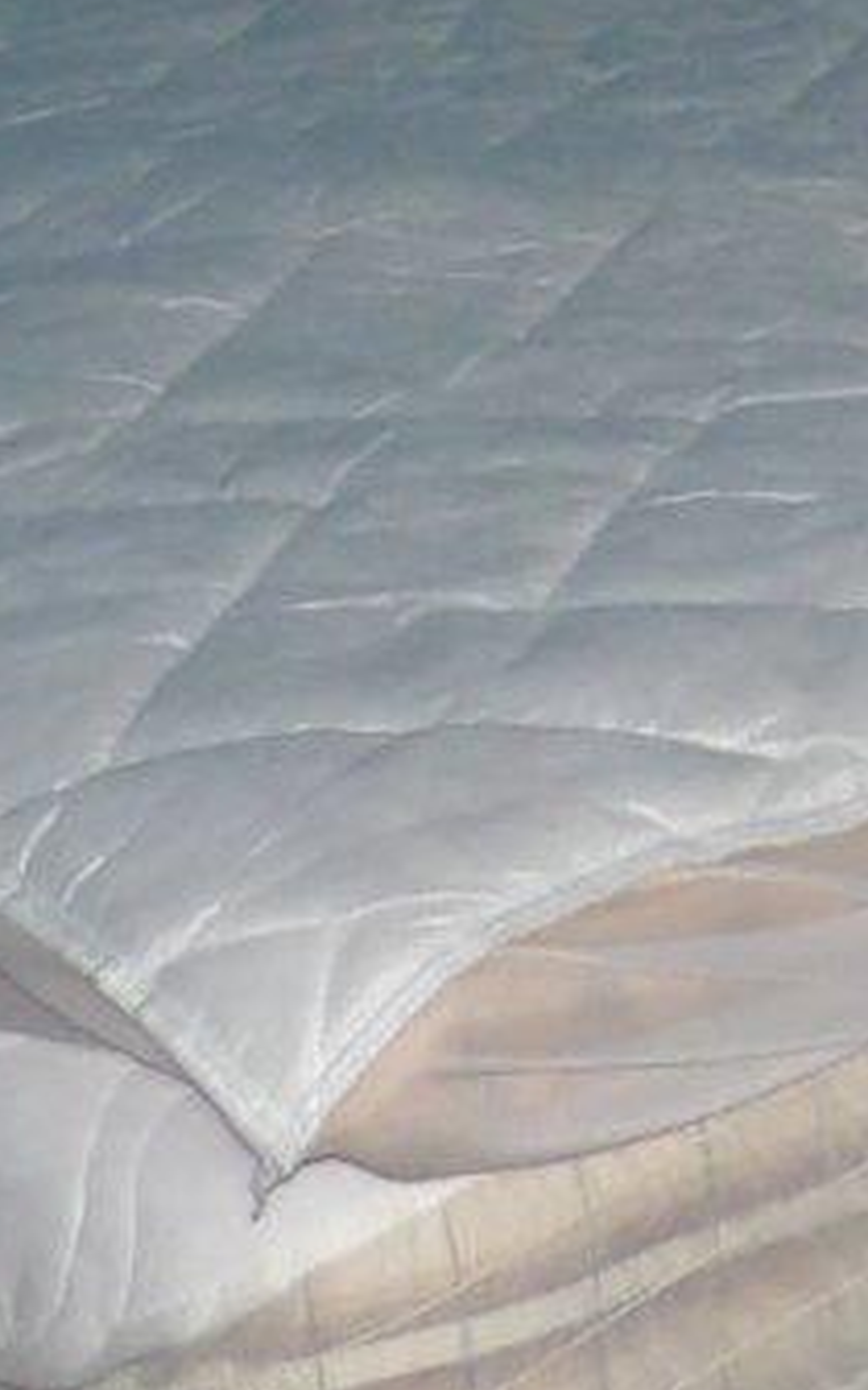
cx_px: 1934
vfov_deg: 12.6
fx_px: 5867
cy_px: -902
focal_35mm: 155
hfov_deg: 7.9
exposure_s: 1/33
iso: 200
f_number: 2.8
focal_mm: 4.3
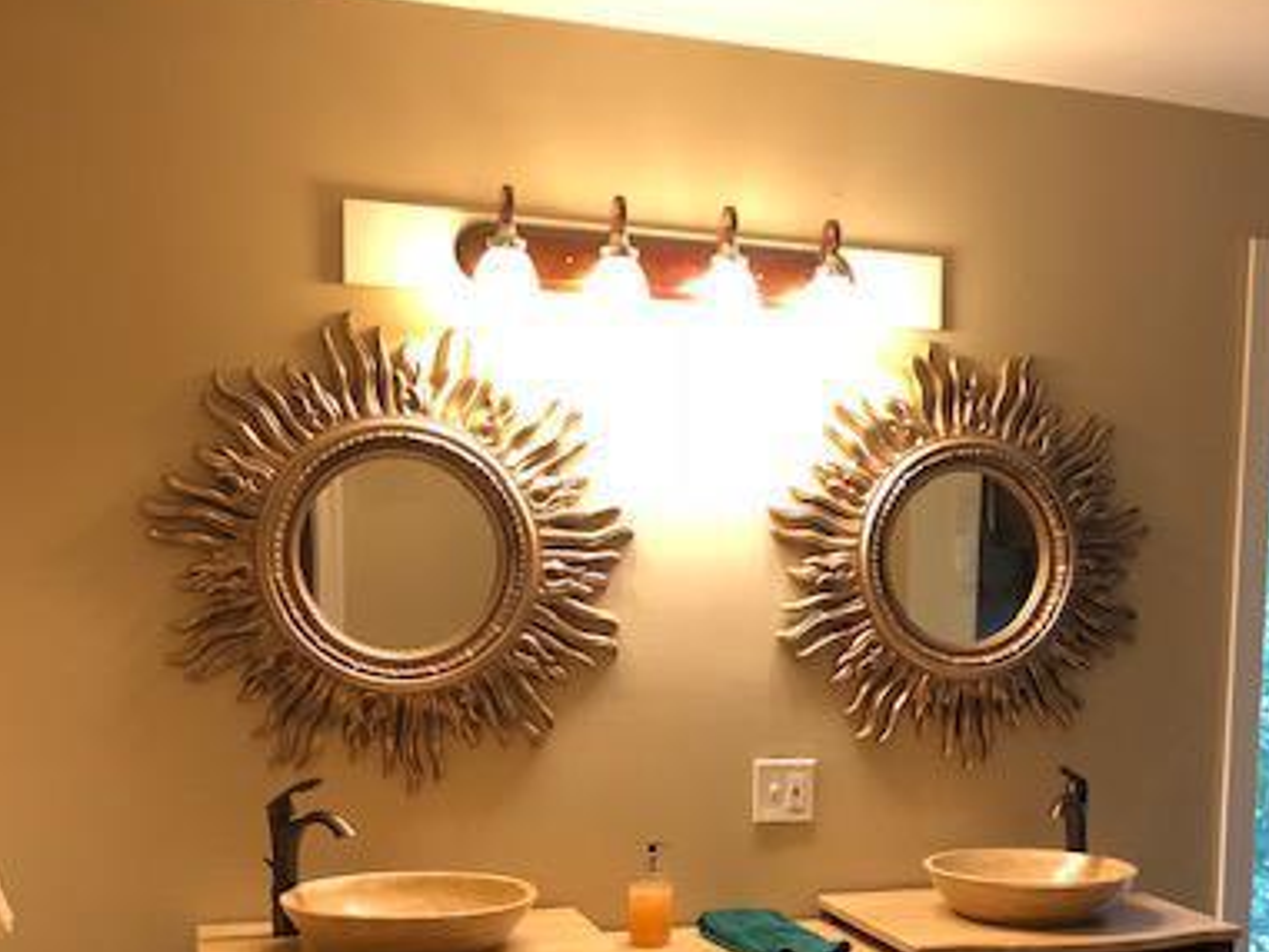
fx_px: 1724
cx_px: 876
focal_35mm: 47
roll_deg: -0.7
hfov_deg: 39.8
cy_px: 752
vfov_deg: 30.2
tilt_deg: -5.0
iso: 64
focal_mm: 3.99
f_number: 1.8
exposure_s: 1/15
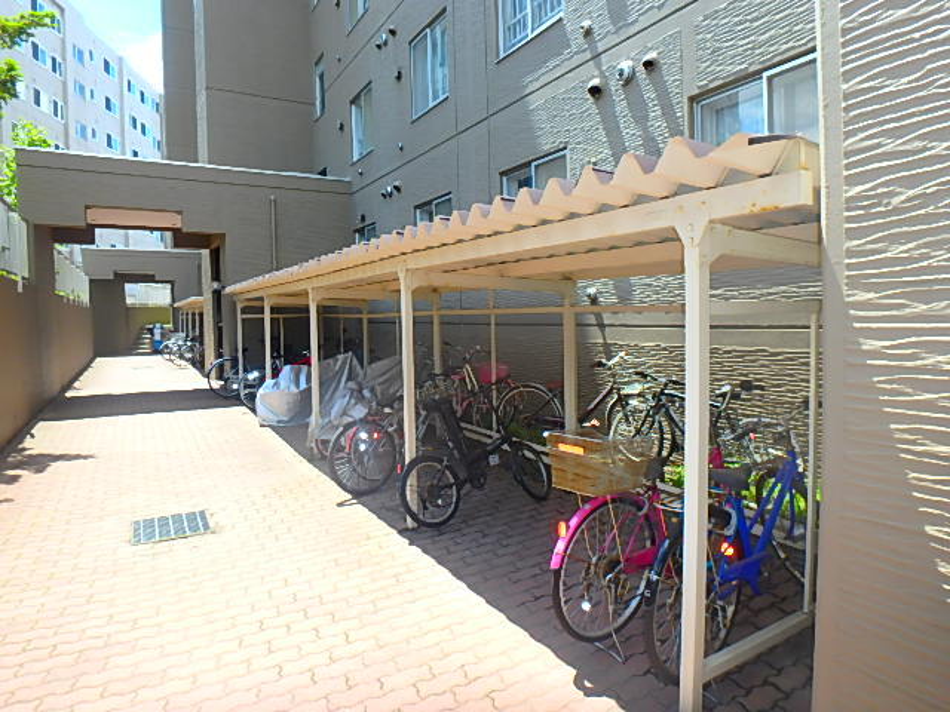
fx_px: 576
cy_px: 356
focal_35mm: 21
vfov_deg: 63.4
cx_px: 475
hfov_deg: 79.0
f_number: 3.5
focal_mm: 3.7
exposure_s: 1/320
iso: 125
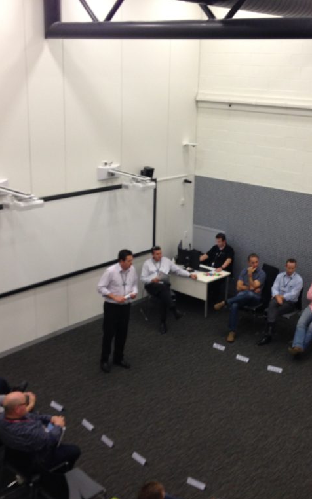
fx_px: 640
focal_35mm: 47
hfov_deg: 27.4
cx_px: 187
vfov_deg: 42.7
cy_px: 251
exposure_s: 1/20
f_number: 2.4
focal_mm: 4.12
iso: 80
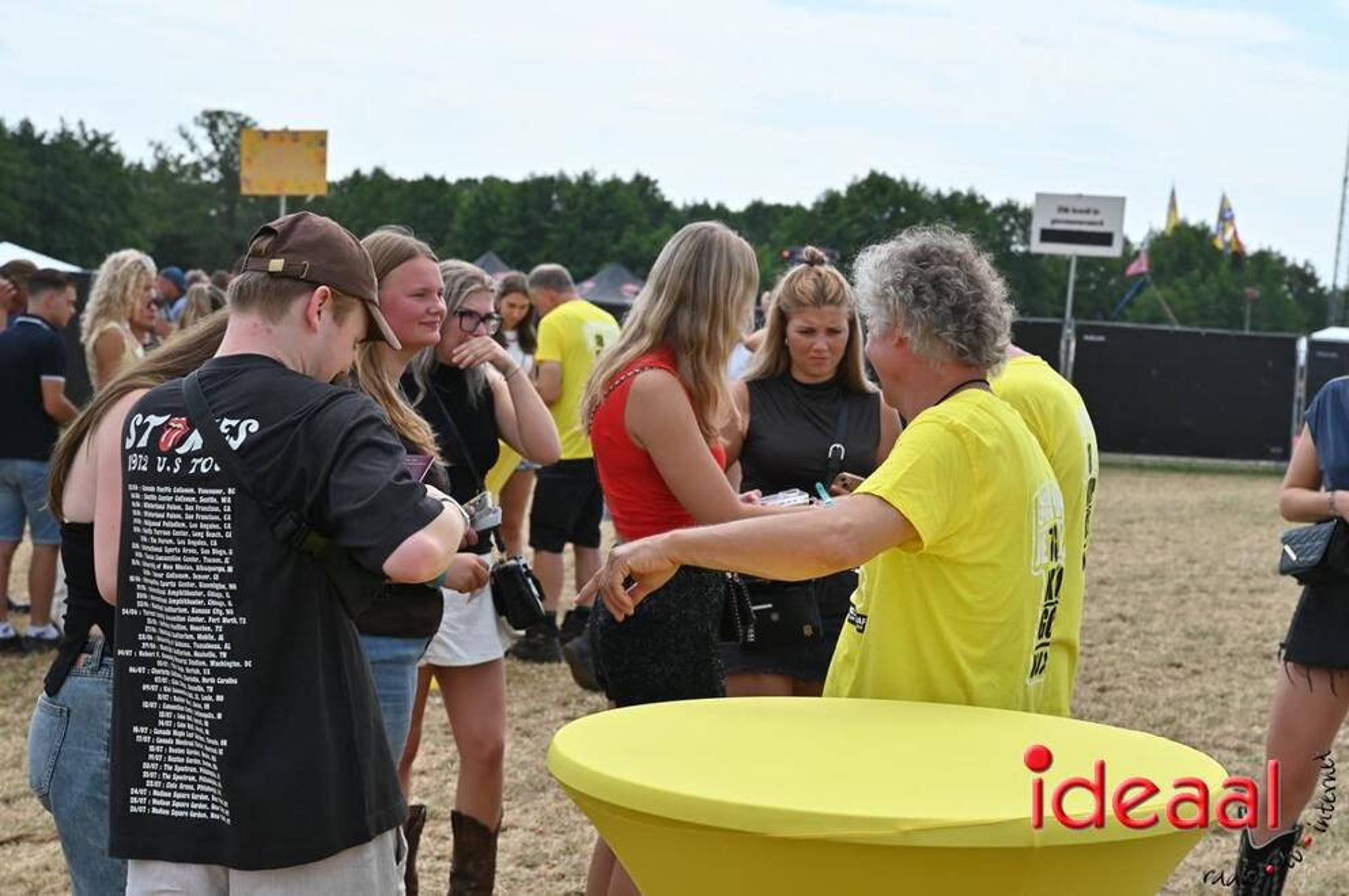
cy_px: 448
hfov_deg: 32.4
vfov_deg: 21.9
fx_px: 2321
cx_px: 674
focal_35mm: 62
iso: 100
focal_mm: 62
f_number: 7.1
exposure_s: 1/400
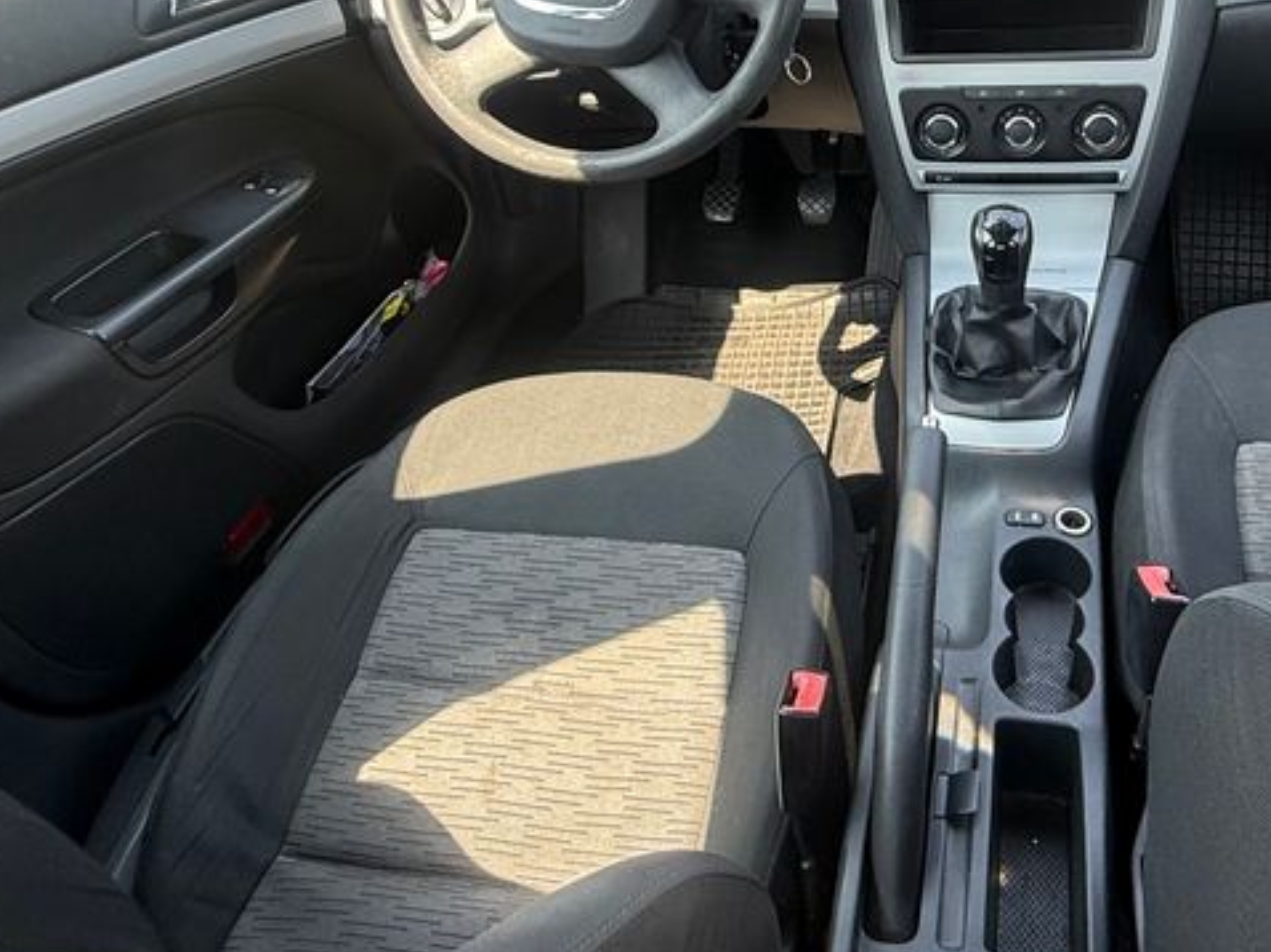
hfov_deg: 58.6
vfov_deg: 45.4
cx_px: 854
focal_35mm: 30
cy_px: 255
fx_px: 1101
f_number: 2.2
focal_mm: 2.22
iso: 64
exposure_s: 1/99
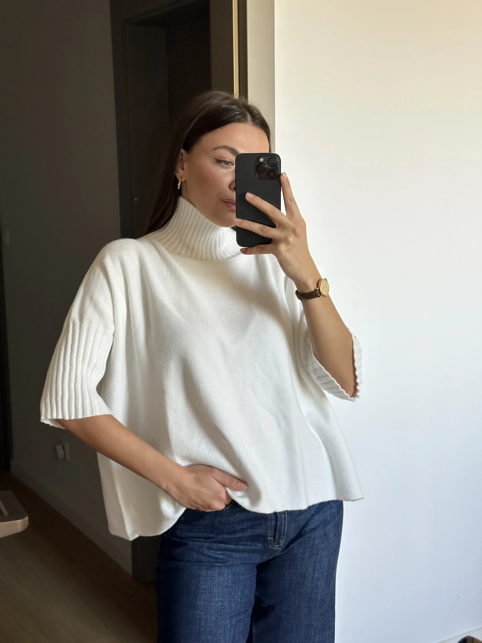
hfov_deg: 30.3
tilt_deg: -9.3
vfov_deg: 39.7
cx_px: 241
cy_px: 322
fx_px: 891
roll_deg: +0.1
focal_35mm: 48
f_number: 1.78
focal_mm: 6.86
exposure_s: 1/92
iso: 80
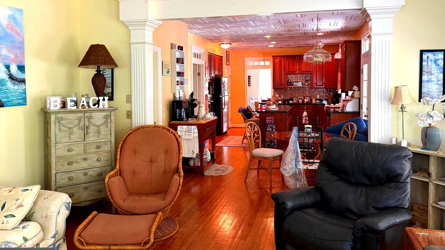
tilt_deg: -1.7
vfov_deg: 39.9
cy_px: 95
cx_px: 226
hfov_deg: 66.1
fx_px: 342
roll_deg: +0.4
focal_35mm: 29
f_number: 1.6
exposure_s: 1/60
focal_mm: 5.96
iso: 250
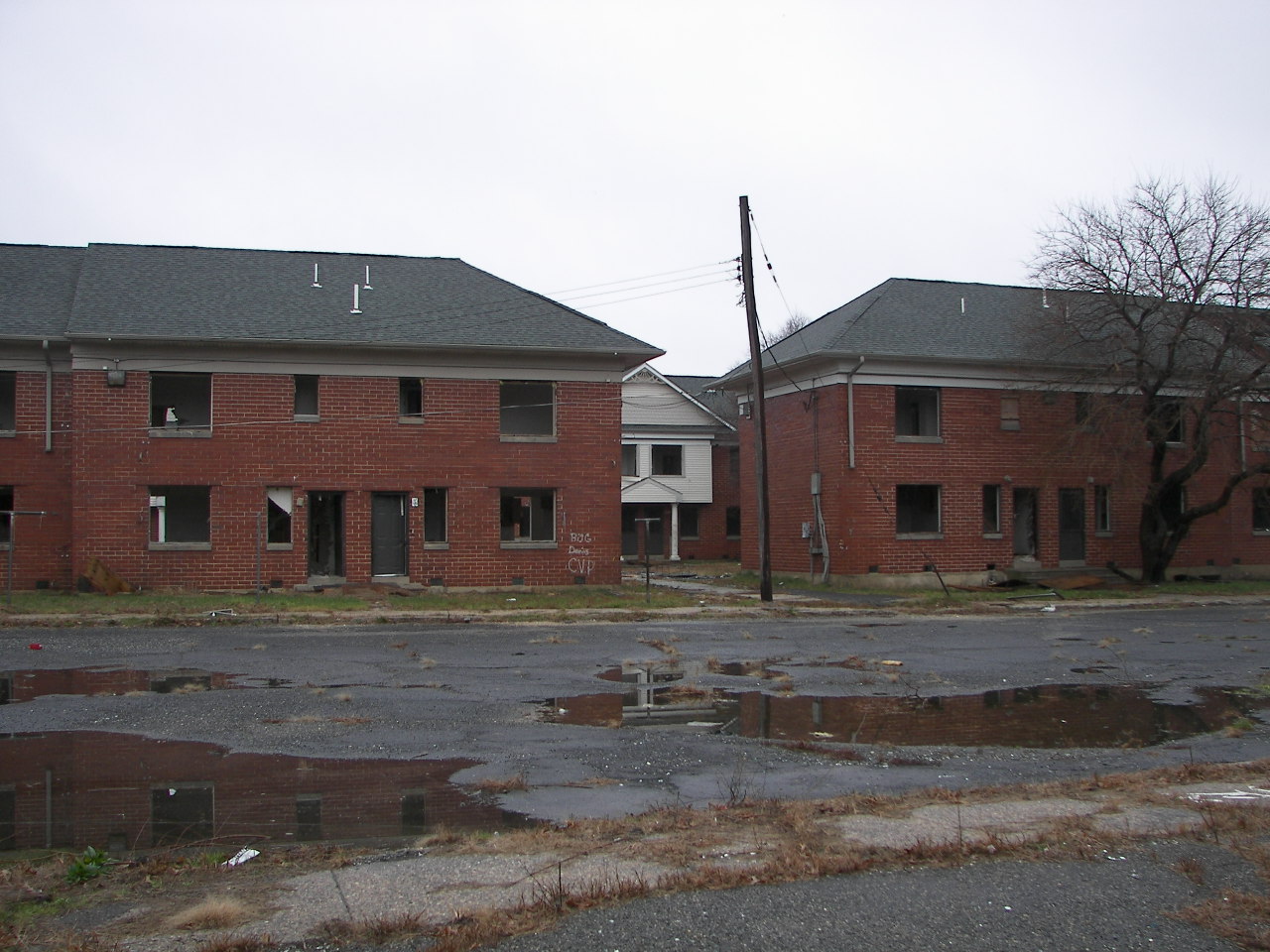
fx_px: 1321
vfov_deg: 39.7
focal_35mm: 36
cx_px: 635
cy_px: 476
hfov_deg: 51.4
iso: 50
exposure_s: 1/60
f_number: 2.8
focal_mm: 6
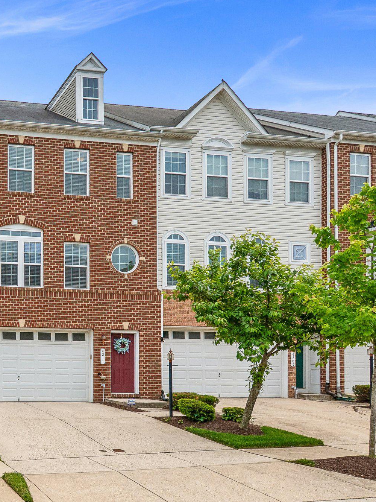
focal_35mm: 31
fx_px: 449
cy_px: 253
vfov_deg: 58.4
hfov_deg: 41.9
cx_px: 40
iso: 400
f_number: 8
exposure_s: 1/1600
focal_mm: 14
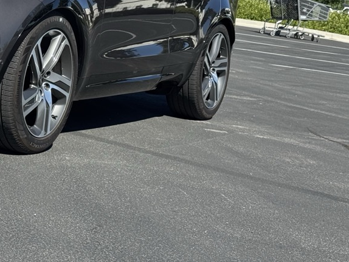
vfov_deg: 13.6
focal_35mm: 107
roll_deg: -9.7
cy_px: -1
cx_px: 4
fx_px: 1079
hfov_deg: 17.9
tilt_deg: -2.0
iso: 64
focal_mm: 6.76
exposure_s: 1/2110
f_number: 1.78
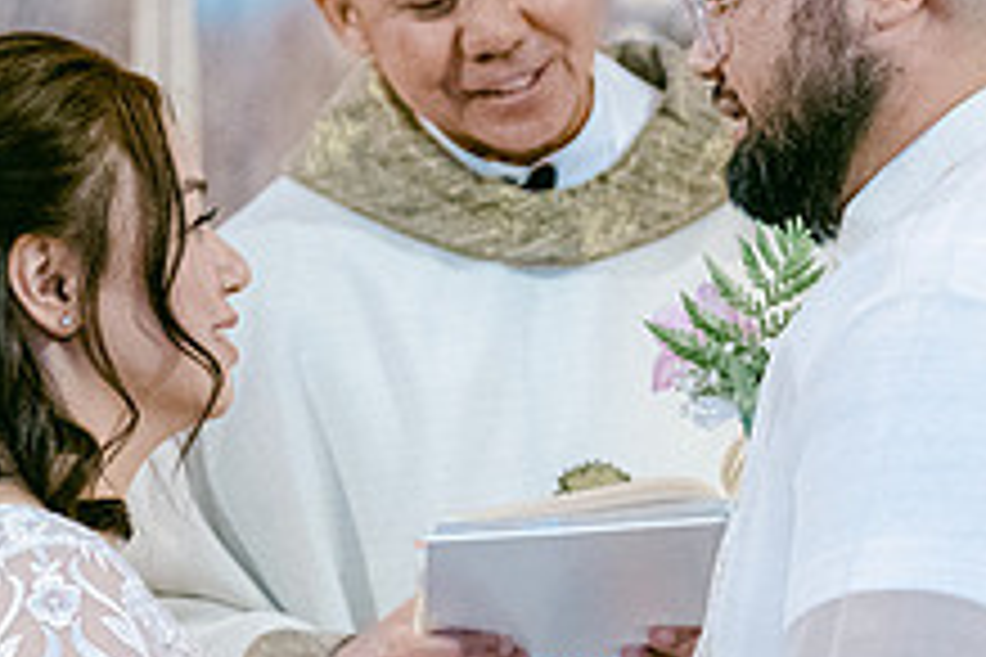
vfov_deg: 4.2
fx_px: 8873
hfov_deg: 6.4
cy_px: 425
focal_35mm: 324
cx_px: 495
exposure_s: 1/170
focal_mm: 80.4
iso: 2500
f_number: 2.8
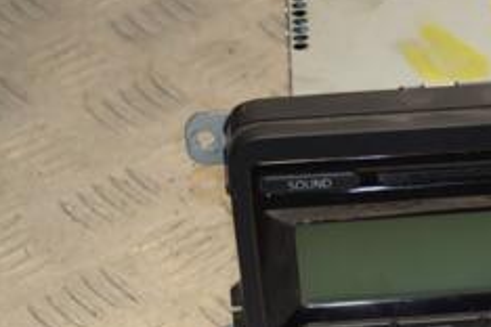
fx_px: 2523
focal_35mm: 185
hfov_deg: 11.0
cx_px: 522
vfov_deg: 7.4
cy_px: 138
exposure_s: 1/200
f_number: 5.6
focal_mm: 48
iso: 800
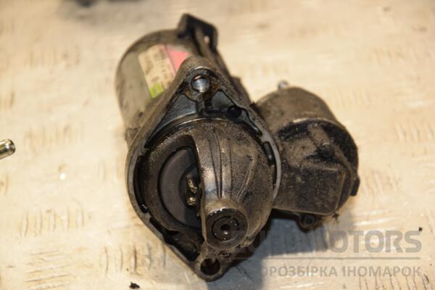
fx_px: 1631
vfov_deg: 10.2
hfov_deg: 15.2
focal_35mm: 135
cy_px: 145
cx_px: 218
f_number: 5.6
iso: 800
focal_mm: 90
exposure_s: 1/125
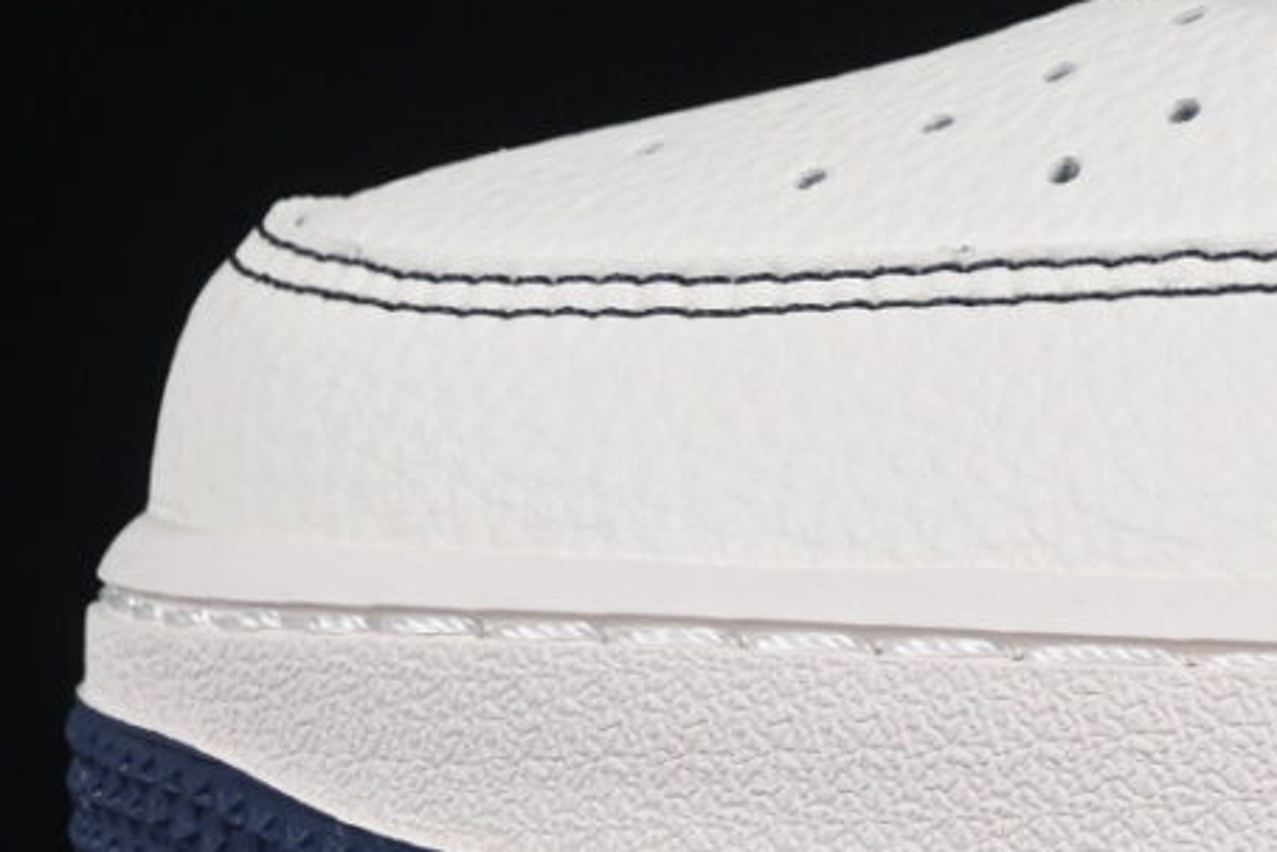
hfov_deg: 4.8
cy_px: -384
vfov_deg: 3.2
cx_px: 2577
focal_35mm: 423
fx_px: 15009
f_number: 8
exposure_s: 1/80
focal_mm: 50
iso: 160
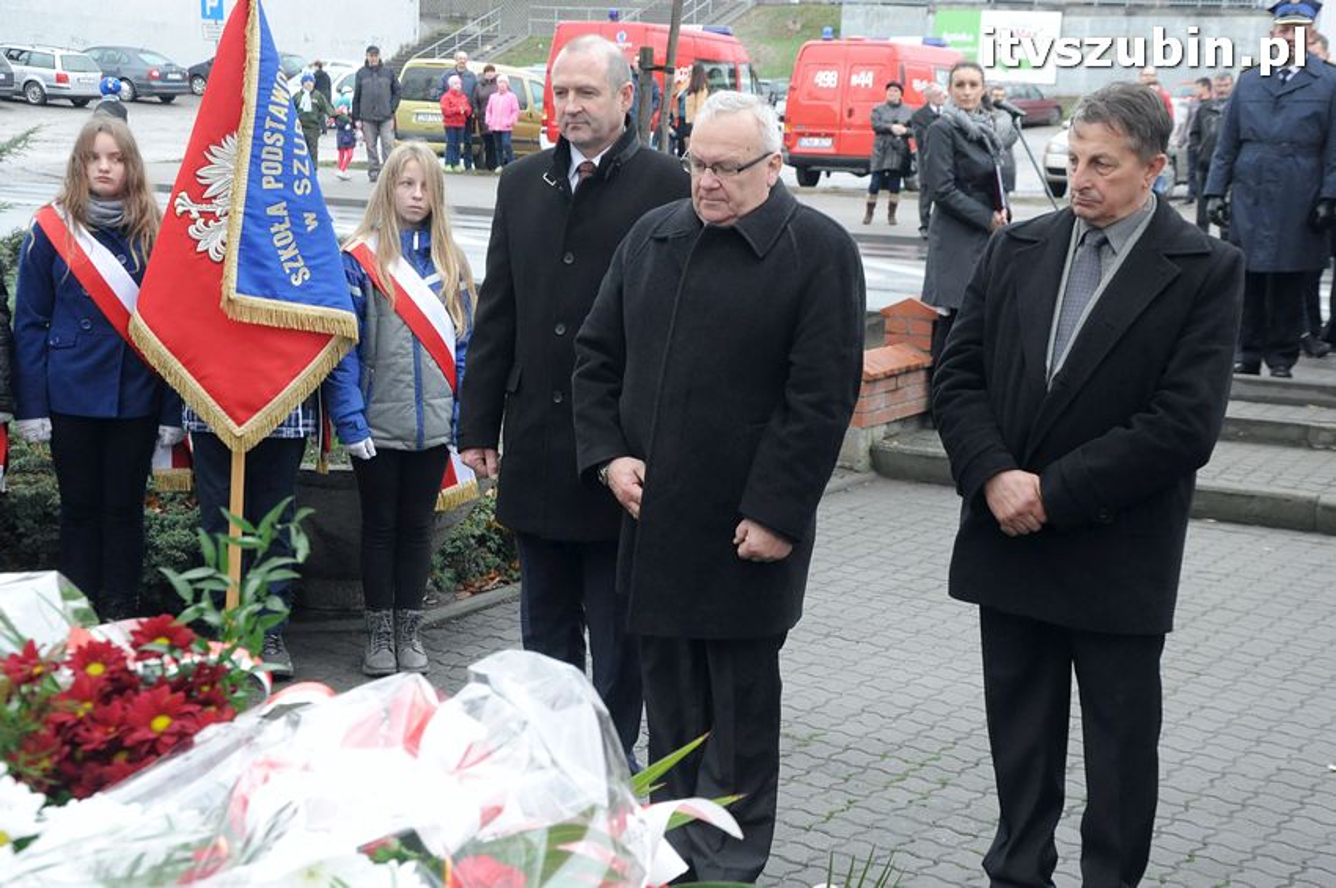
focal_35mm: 52
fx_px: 1946
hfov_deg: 37.9
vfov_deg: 25.7
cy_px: 444
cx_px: 668
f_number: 7.1
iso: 1600
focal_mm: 35
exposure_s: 1/200
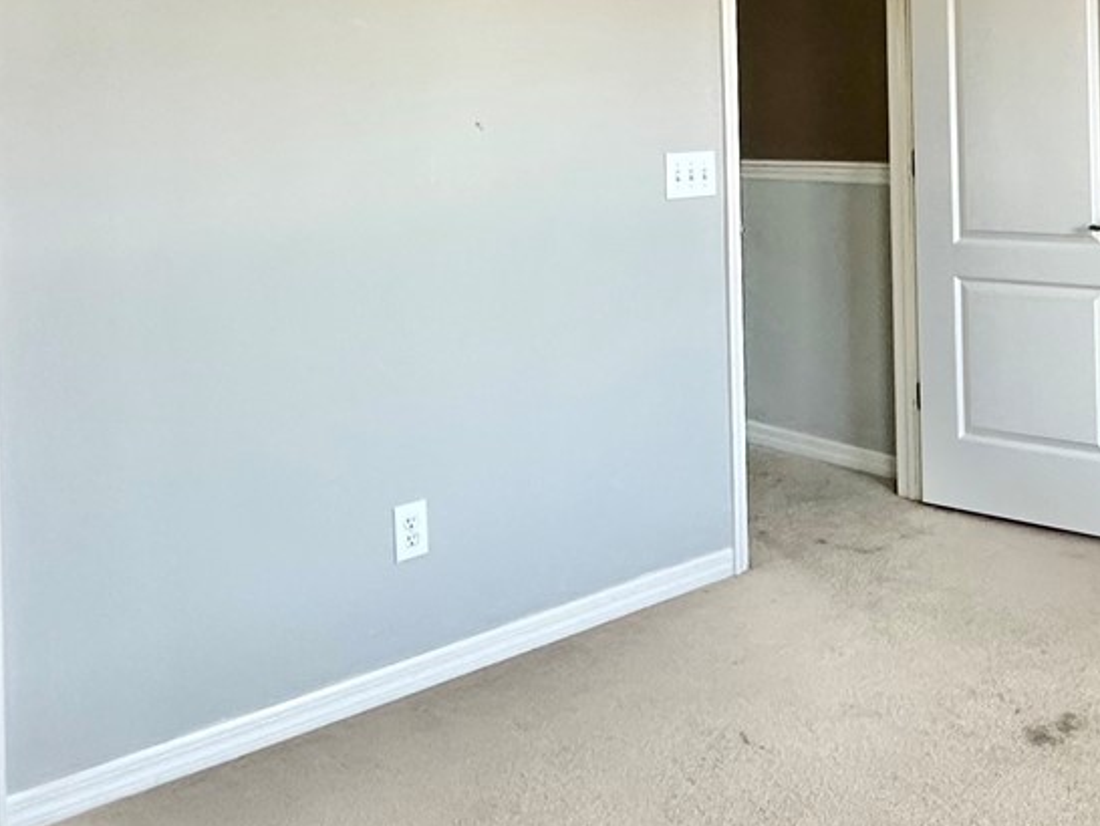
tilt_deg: -0.2
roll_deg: +1.0
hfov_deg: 44.8
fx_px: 1303
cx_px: 770
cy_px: 109
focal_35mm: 41
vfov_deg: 33.6
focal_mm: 2.22
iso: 200
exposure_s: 1/99
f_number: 2.2
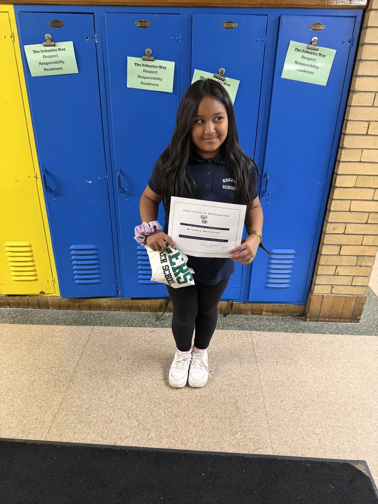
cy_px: 252
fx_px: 349
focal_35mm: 24
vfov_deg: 71.6
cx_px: 189
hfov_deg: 56.8
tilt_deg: -25.8
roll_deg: -1.4
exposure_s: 1/40
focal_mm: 6.76
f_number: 1.78
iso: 640
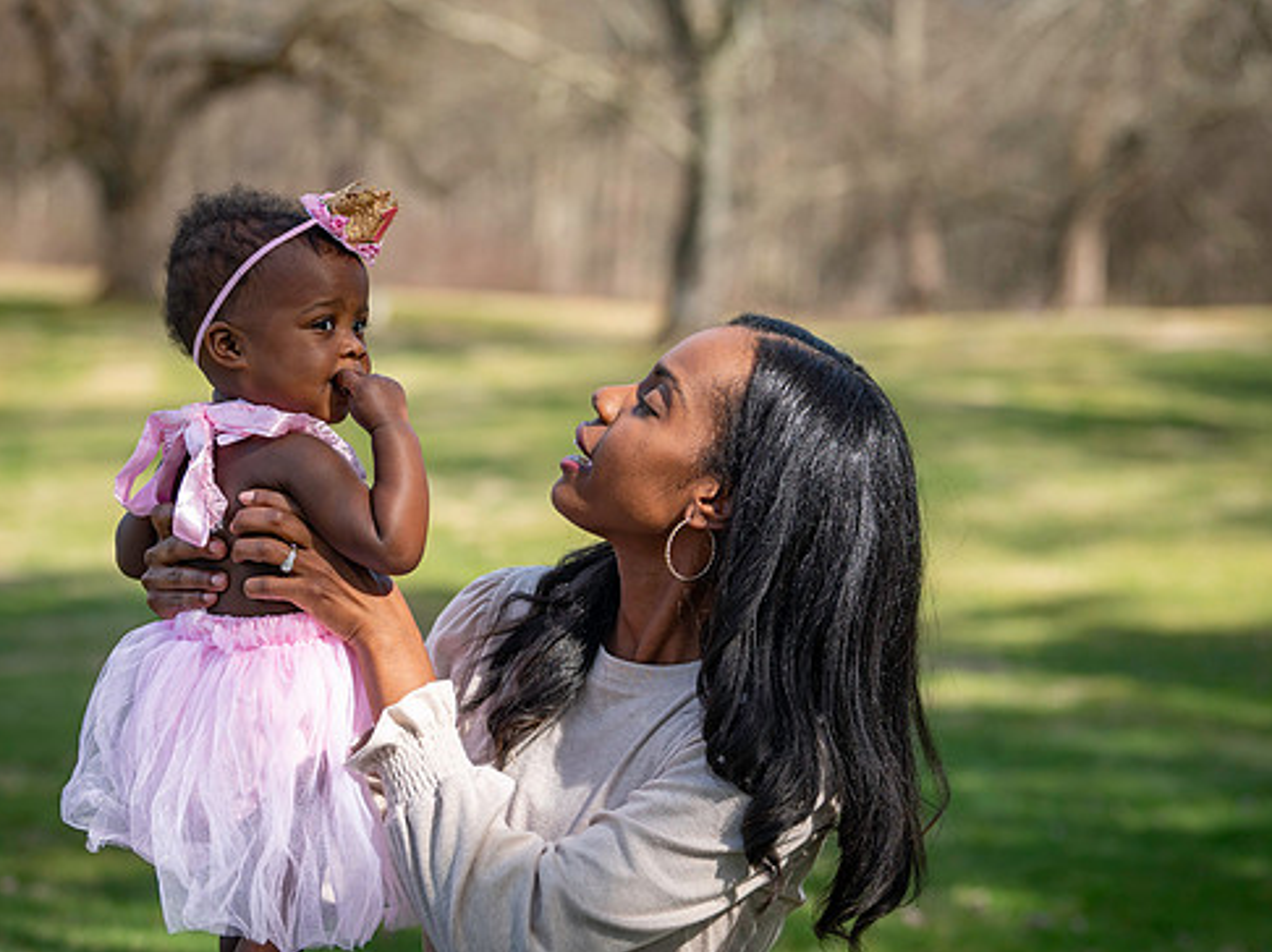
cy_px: 481
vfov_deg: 13.6
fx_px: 4003
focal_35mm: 109
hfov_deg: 18.1
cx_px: 633
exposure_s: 1/1250
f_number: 4
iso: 250
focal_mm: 95
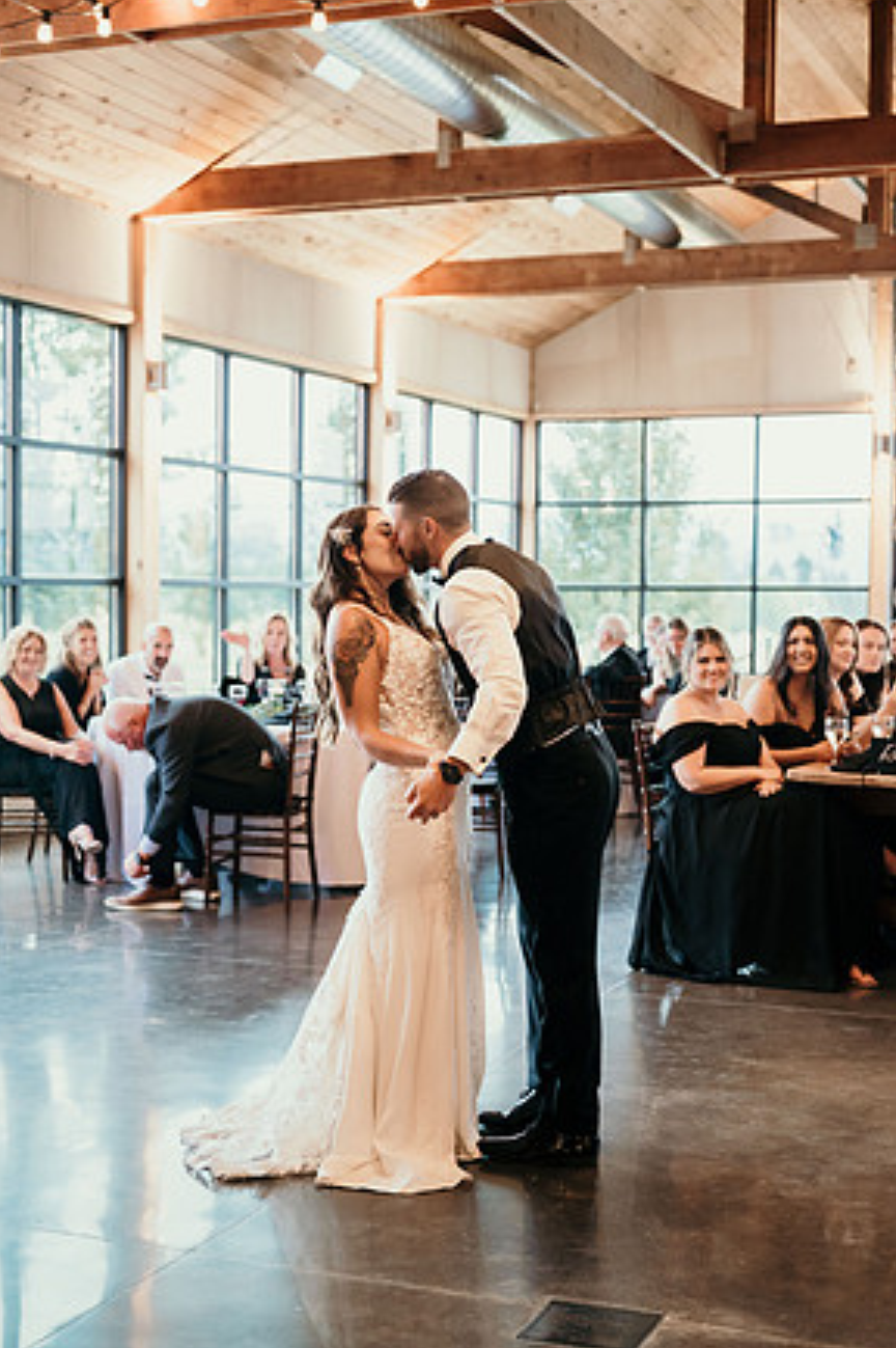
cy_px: 654
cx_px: 436
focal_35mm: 52
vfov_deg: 38.2
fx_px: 1944
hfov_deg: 26.0
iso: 1250
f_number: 2.8
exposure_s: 1/100
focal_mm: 50
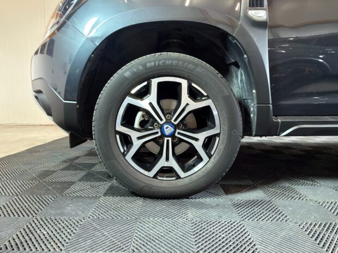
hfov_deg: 73.9
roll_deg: -1.3
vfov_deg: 58.9
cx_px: 169
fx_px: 225
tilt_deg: -6.6
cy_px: 126
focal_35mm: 23
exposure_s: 1/20
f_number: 2.2
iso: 250
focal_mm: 2.22
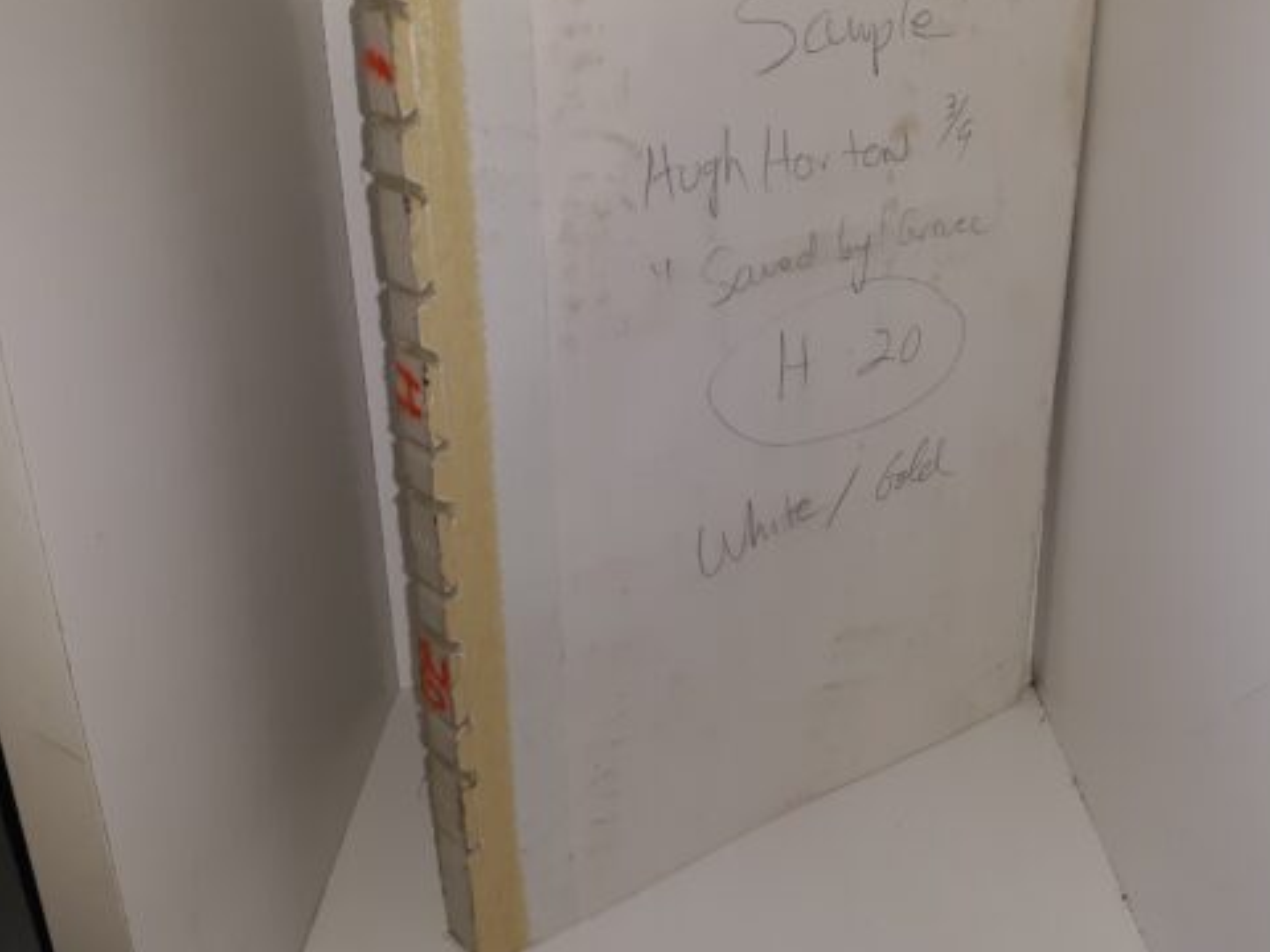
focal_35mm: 35
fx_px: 1284
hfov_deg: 52.5
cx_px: 706
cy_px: 407
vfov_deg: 40.6
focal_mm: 3.7
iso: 40
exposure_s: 1/212
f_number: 1.7
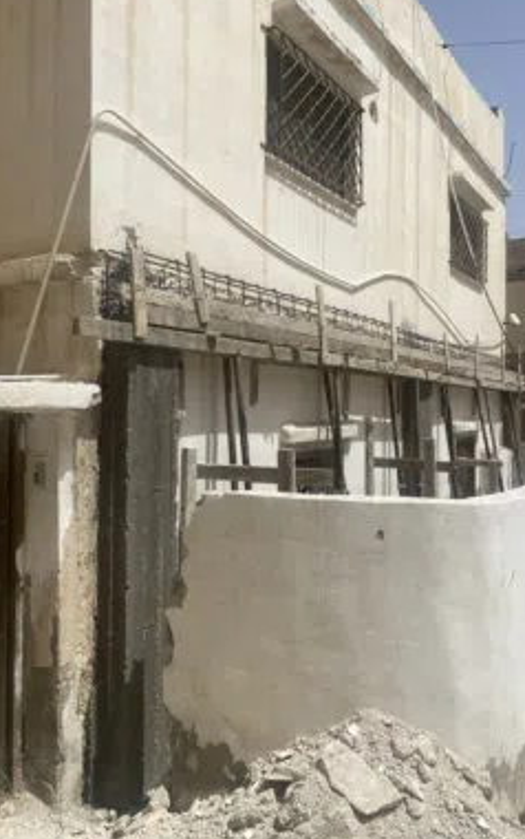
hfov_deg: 43.1
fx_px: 663
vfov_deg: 64.6
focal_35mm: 29
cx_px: 291
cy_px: 411
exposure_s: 1/6757
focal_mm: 4.25
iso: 32
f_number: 1.8
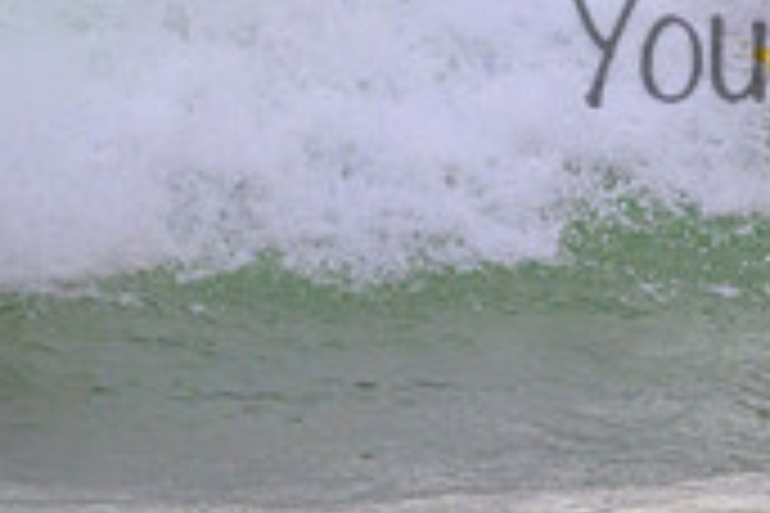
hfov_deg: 0.8
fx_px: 57981
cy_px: -2
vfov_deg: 0.5
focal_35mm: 2711
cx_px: 1031
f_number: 11
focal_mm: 800
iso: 1250
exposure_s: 1/2000
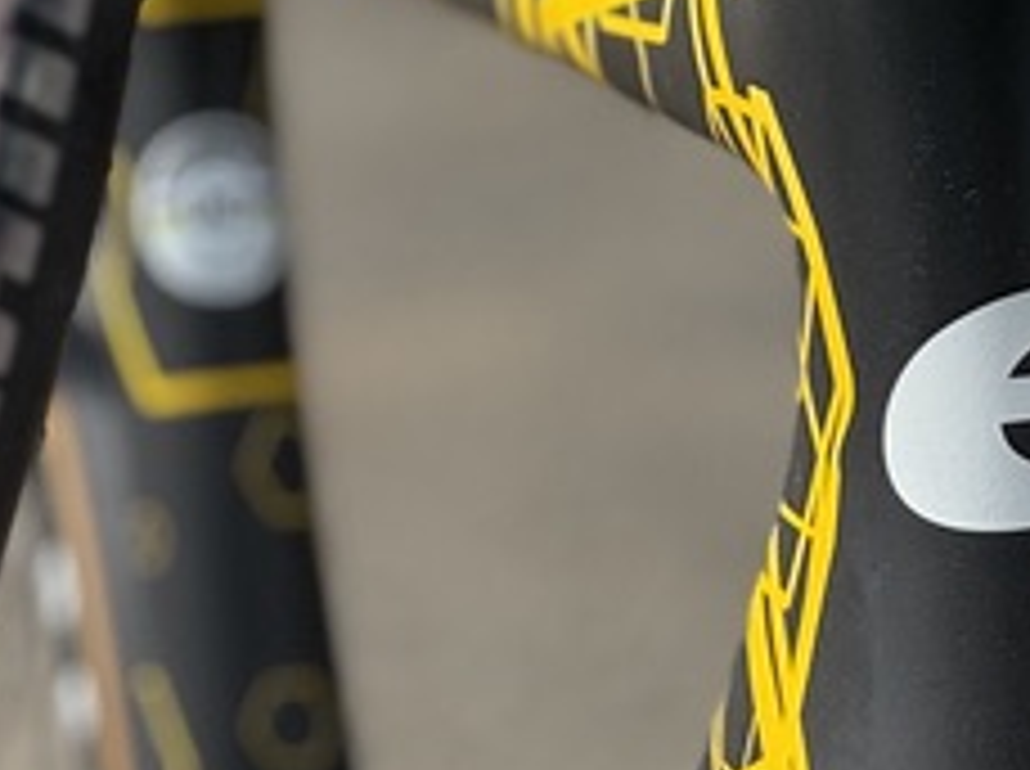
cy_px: 450
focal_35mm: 345
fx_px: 10249
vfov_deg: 4.3
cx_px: 1412
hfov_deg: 5.7
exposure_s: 1/131
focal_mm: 9
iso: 25
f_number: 2.8
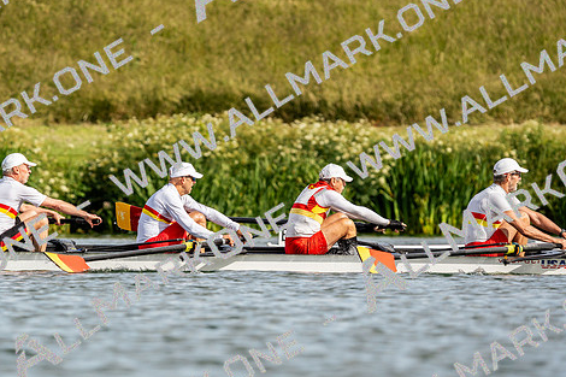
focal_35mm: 494
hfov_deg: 4.2
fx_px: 7764
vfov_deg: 2.8
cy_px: 199
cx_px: 259
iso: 250
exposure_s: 1/2000
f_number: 6.3
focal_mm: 400
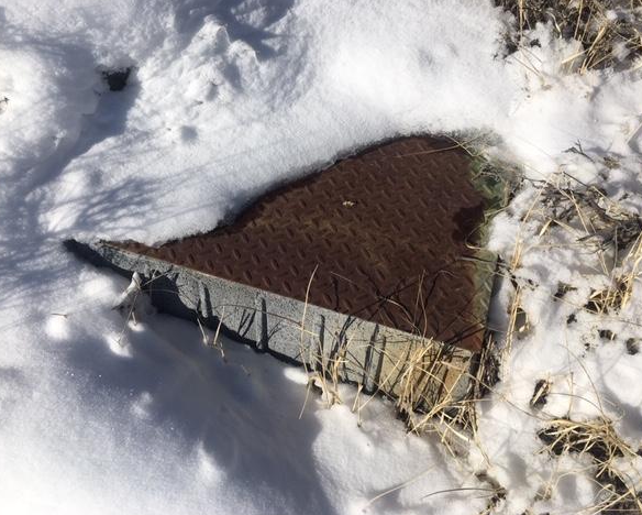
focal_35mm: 31
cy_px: 261
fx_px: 589
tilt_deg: -51.9
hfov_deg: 57.1
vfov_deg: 47.2
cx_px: 305
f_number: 2.2
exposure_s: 1/4049
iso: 25
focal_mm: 4.15
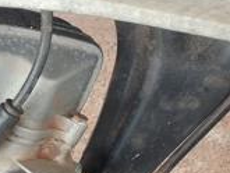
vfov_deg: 13.9
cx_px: -170
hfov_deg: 17.0
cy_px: 293
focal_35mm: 97
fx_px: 645
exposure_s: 1/60
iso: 240
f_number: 1.7
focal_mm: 4.71
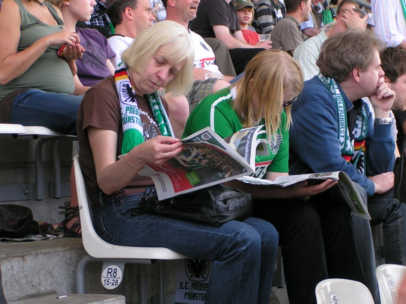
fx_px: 1009
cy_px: 152
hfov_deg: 22.8
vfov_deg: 17.2
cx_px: 203
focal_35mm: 86
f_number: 4
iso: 50
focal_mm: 13.2
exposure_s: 1/100
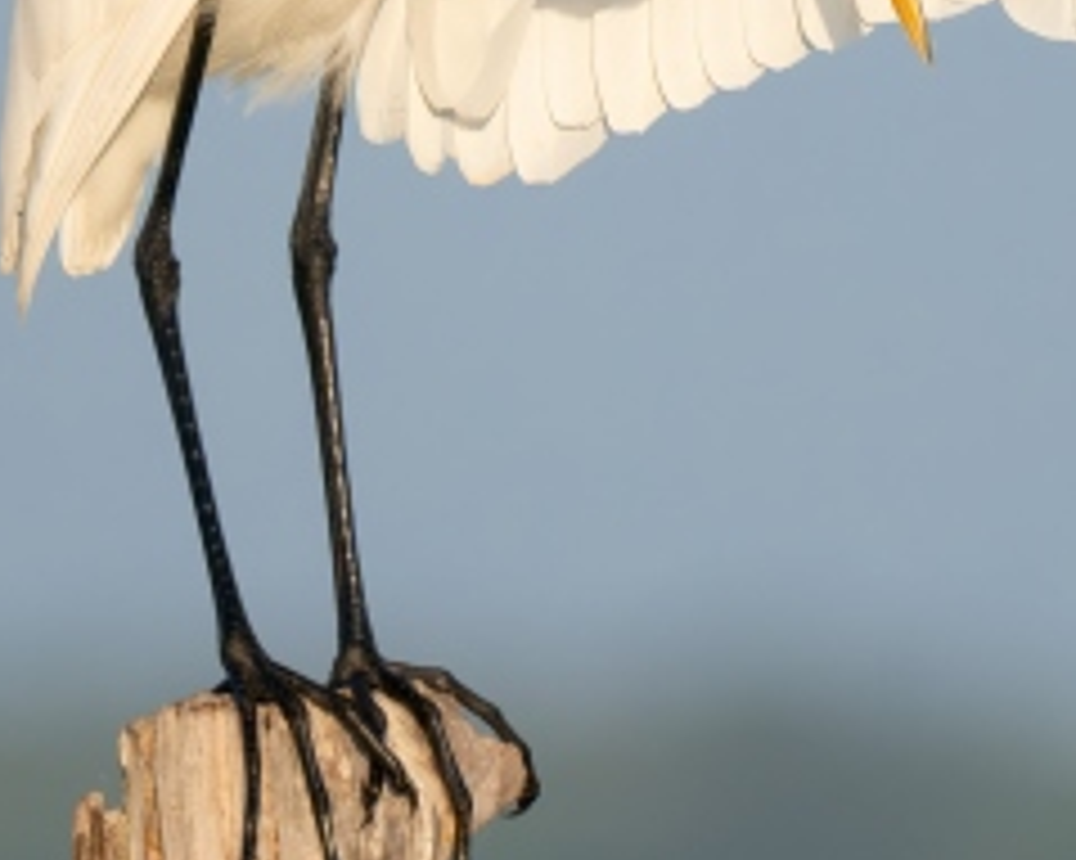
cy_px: 70
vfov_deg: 0.6
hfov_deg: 0.7
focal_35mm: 2635
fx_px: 83879
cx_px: 873
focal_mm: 560
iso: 1600
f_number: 6.3
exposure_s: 1/2500
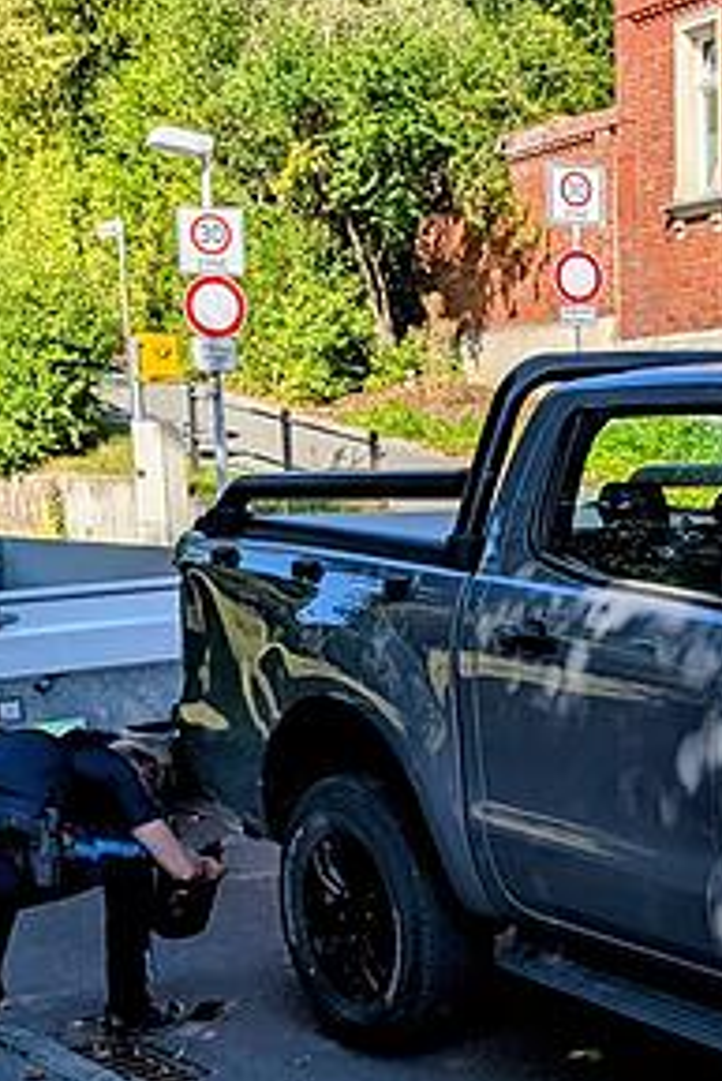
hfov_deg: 19.1
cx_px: 763
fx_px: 2073
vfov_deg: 28.4
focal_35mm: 69
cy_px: 920
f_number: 1.68
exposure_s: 1/892
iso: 17
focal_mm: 6.9
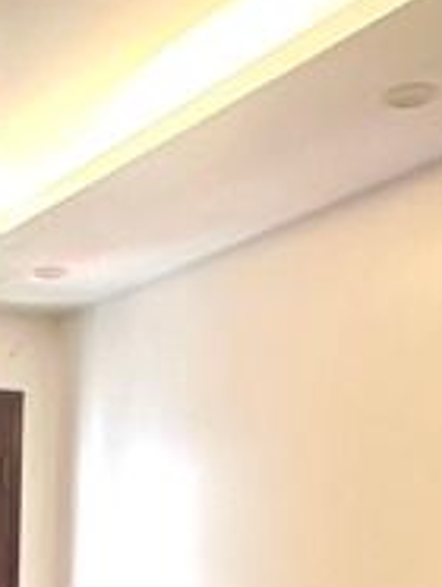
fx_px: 1308
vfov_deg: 23.8
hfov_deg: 18.2
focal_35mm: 77
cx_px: -92
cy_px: 634
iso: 320
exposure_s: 1/50
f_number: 2.2
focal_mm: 2.22
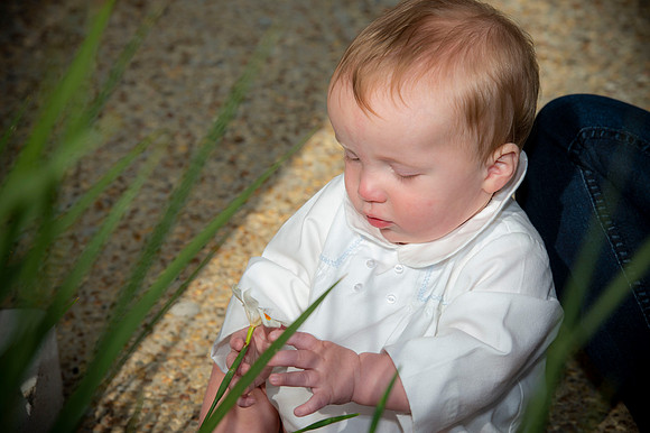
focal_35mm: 145
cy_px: 216
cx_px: 325
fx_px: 2616
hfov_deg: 14.2
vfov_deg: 9.5
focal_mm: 145
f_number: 8
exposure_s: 1/250
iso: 50
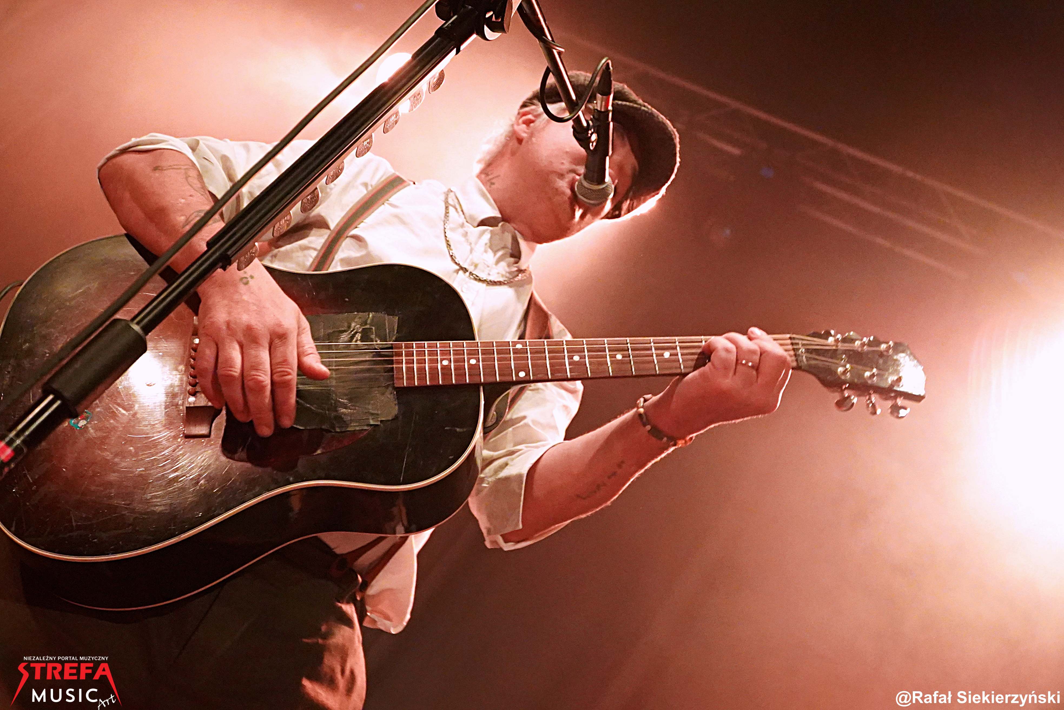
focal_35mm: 36
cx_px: 532
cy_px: 355
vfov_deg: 36.9
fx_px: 1064
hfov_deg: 53.1
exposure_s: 1/160
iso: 8000
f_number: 4
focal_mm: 24
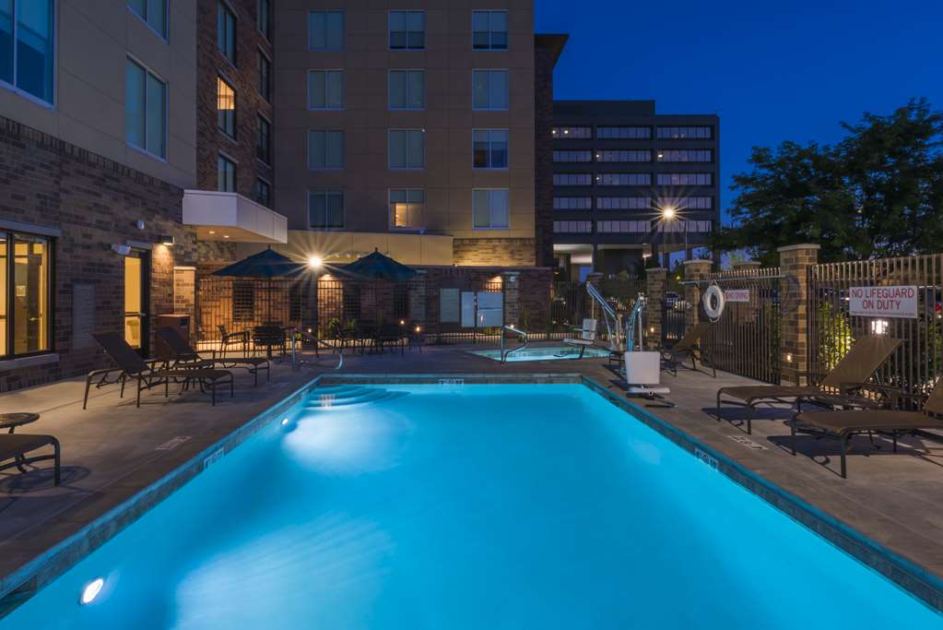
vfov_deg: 64.6
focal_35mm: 19
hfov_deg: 86.9
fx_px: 498
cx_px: 472
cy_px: 315
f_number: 25
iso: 100
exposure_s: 13
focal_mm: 19
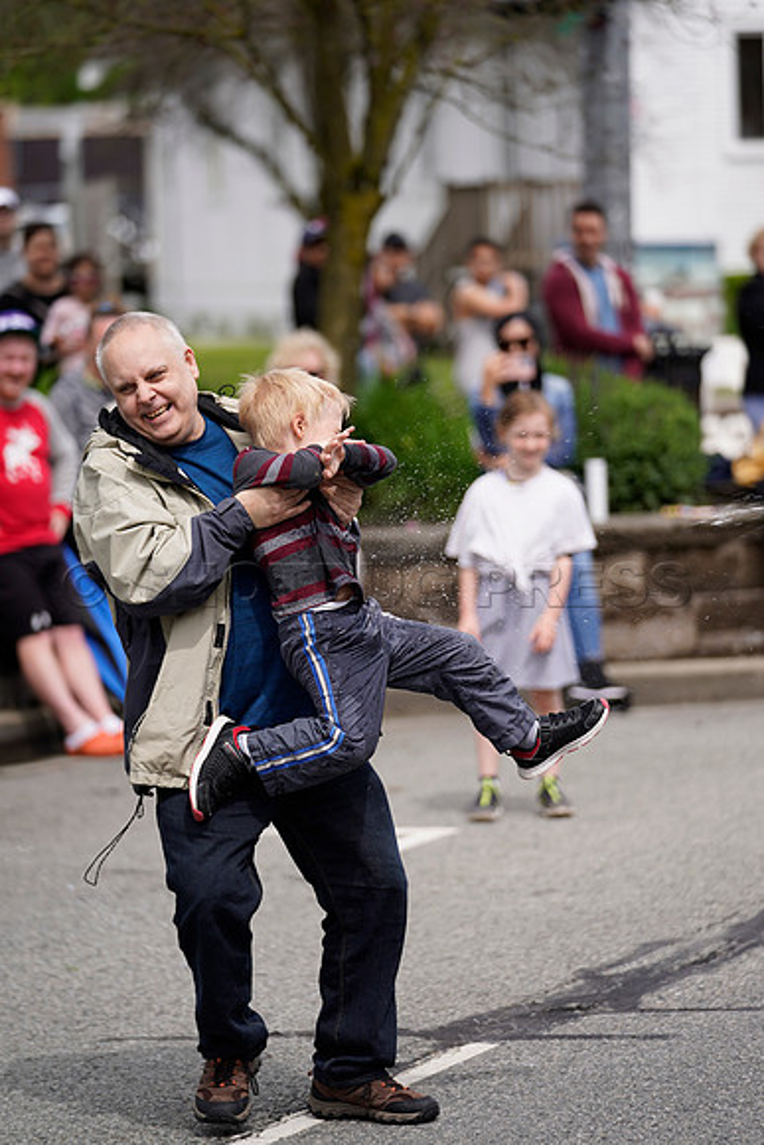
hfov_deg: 8.9
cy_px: 572
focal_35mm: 154
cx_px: 382
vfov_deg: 13.3
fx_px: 4899
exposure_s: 1/400
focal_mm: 154
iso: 125
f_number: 2.8
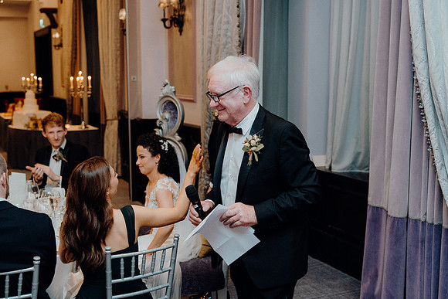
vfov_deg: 28.1
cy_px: 150
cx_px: 224
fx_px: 597
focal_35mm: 48
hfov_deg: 41.1
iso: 2500
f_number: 3.5
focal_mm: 48
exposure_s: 1/160
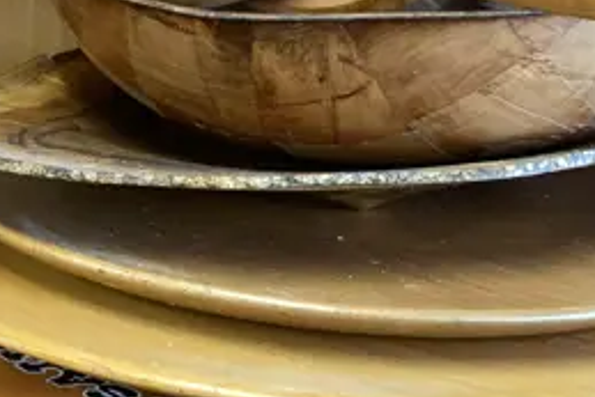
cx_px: -55
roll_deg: -3.3
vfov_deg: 12.7
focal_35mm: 107
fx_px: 1769
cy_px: 44
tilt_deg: -16.3
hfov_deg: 18.4
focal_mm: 4.25
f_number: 1.8
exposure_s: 1/50
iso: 160
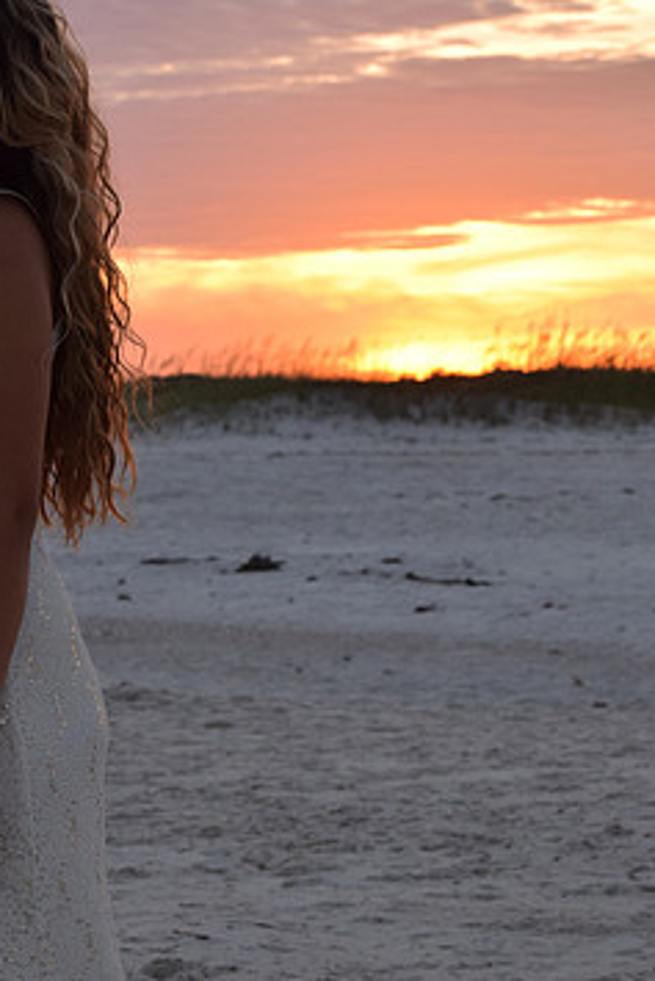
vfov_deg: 15.2
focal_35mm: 135
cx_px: 187
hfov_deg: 10.2
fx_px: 3676
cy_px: 464
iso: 400
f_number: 7.1
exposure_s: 1/200
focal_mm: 55
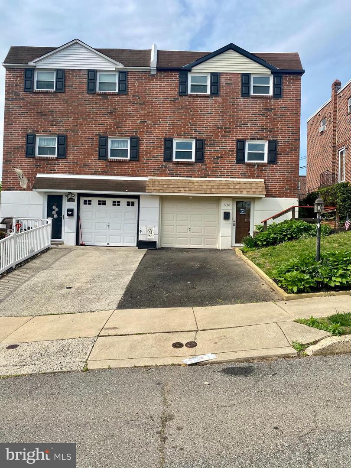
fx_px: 352
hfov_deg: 53.1
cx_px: 176
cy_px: 234
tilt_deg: +1.7
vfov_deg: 67.3
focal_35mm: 26
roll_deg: -1.2
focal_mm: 4.25
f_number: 1.8
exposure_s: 1/2571
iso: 32
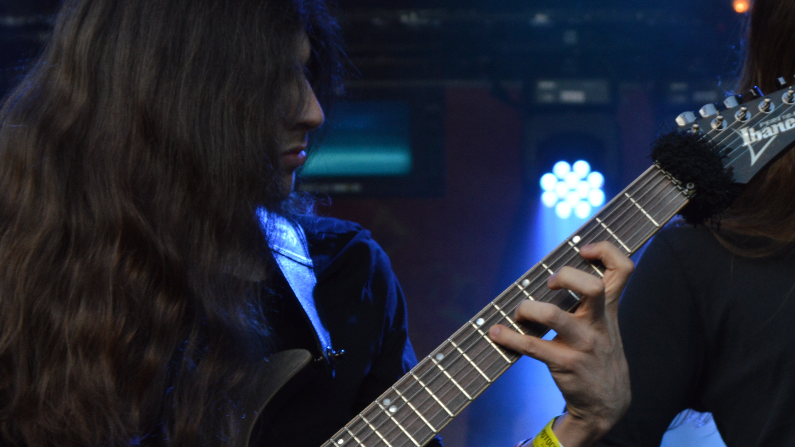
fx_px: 3054
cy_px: 308
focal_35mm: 145
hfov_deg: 14.8
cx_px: 612
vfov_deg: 8.4
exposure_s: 1/125
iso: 320
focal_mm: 55
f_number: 5.6
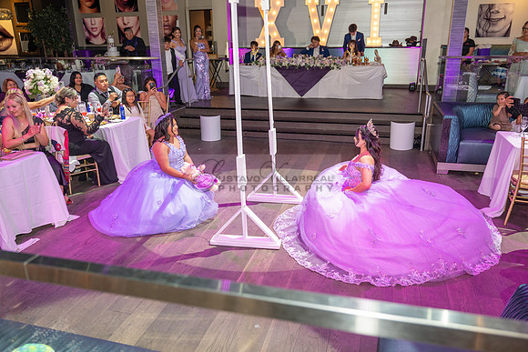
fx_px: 425
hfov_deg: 63.6
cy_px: 176
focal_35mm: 29
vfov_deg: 45.0
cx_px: 264
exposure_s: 1/125
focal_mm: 29
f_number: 3.5
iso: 1000
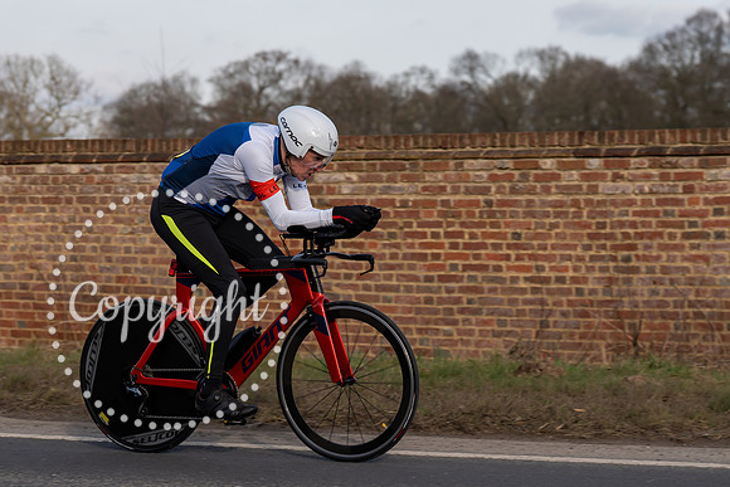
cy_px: 184
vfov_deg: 12.3
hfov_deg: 18.4
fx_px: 2251
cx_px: 301
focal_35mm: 111
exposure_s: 1/800
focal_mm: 82
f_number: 4
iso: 125
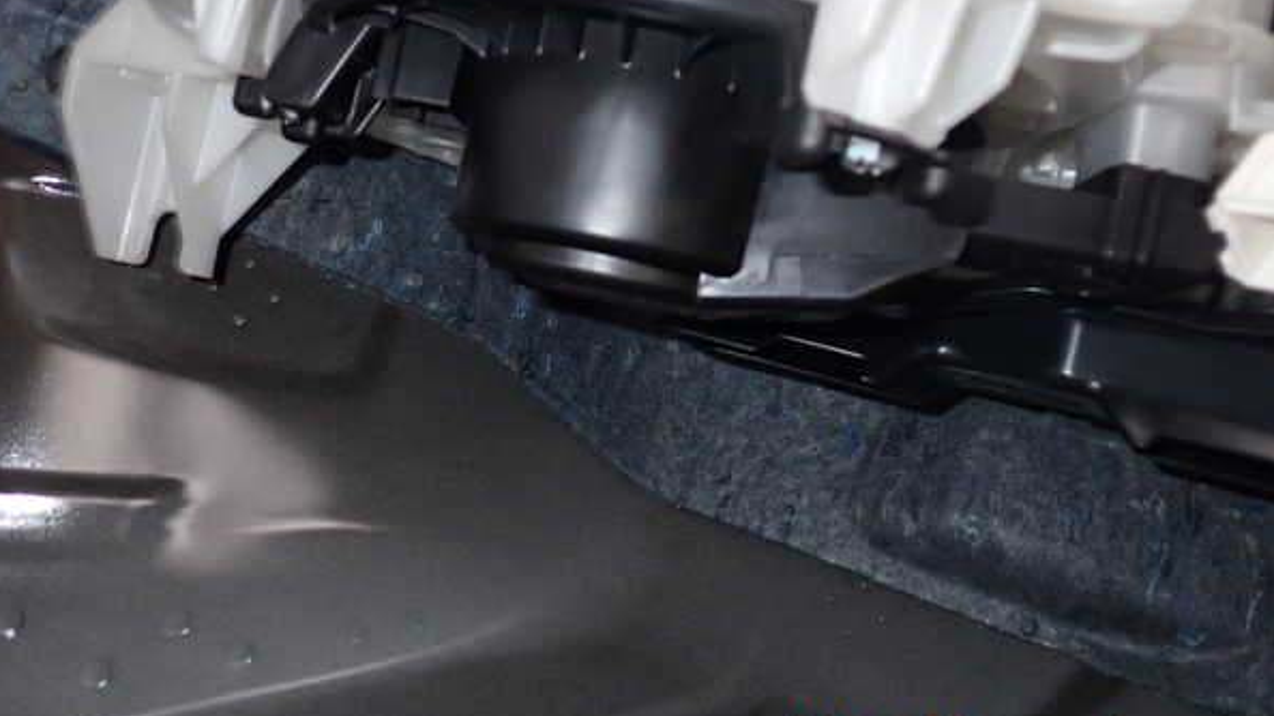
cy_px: 287
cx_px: 637
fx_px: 1115
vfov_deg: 35.5
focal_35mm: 33
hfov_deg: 59.5
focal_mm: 5.4
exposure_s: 1/30
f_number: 6.3
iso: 320
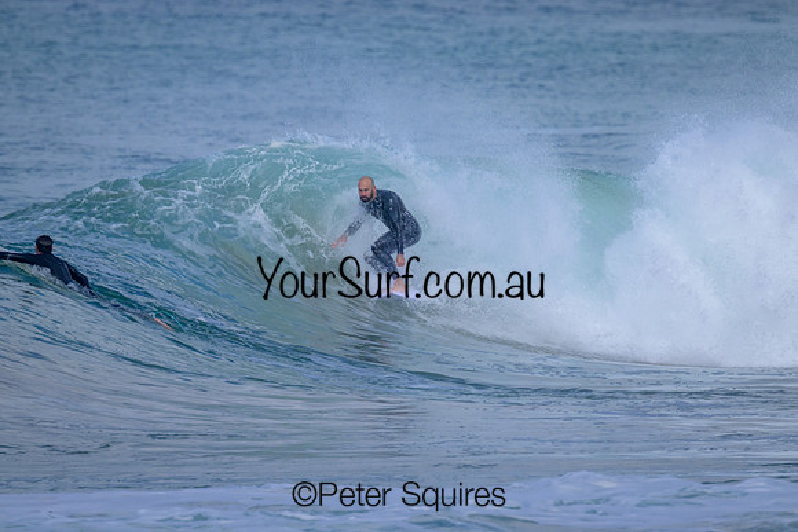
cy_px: 266
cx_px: 399
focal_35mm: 800
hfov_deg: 2.6
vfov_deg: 1.7
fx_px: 17737
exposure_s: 1/2000
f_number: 11
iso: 800
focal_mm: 800
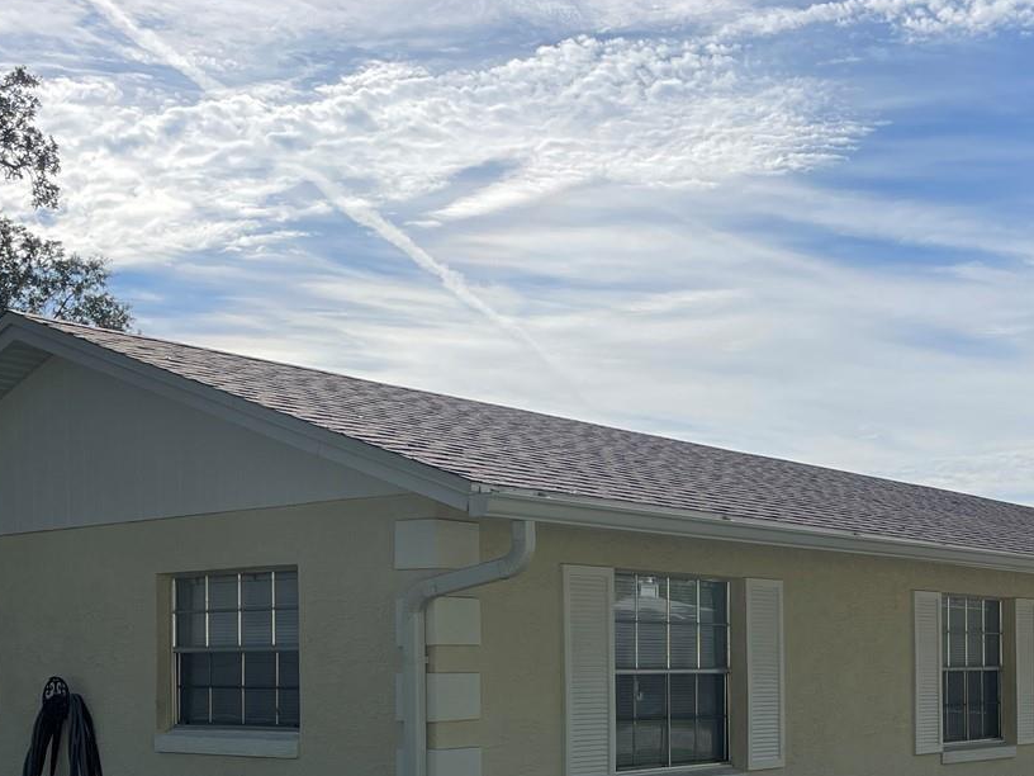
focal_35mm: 51
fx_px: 1523
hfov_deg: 37.0
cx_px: 712
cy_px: 683
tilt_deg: -1.5
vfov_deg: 27.6
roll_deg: +0.3
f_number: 1.6
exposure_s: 1/6250
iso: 32
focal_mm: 5.1
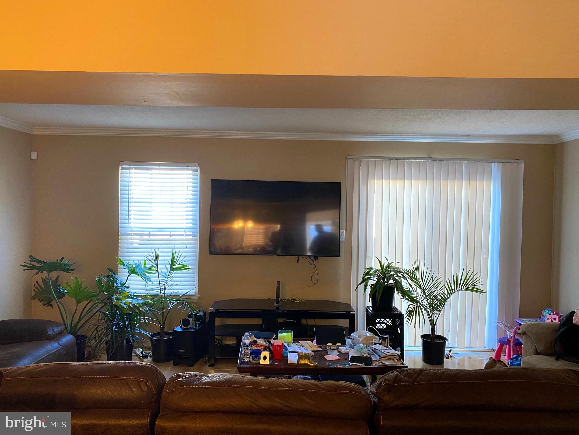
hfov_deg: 67.3
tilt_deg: -1.5
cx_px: 290
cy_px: 218
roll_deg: -0.7
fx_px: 435
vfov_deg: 53.1
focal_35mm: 26
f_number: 1.8
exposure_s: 1/60
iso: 160
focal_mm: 4.25
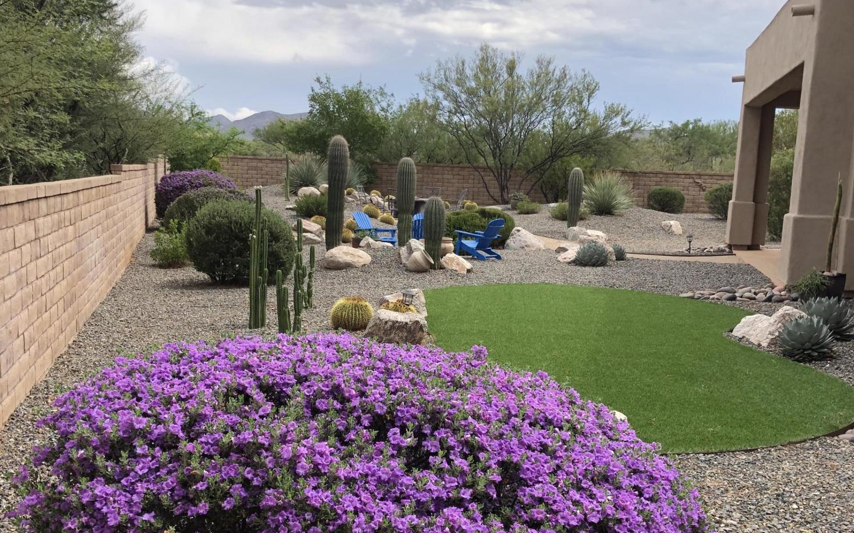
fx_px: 931
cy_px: 357
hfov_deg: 49.3
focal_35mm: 40
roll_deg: -2.0
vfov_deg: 31.7
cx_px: 425
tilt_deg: -10.3
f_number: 1.8
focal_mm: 4
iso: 20
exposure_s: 1/1333
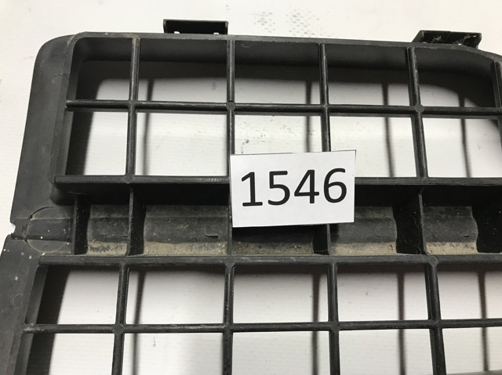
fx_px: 406
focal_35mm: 28
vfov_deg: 49.7
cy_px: 188
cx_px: 251
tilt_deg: -76.3
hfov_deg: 63.5
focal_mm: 3.99
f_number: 1.8
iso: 40
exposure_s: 1/33
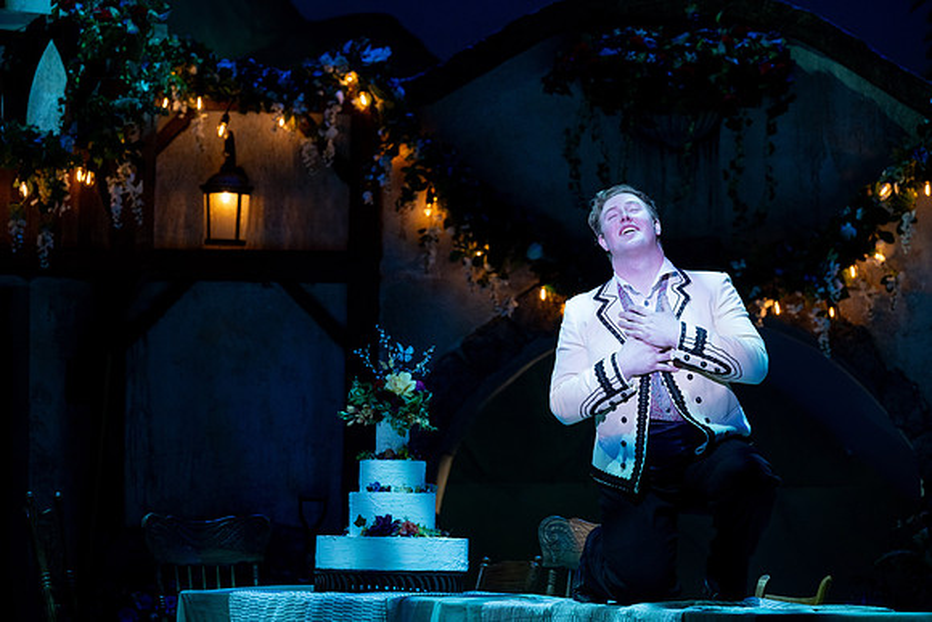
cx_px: 466
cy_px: 311
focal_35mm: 170
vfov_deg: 8.1
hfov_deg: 12.1
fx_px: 4402
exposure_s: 1/160
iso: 1000
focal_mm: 170
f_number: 5
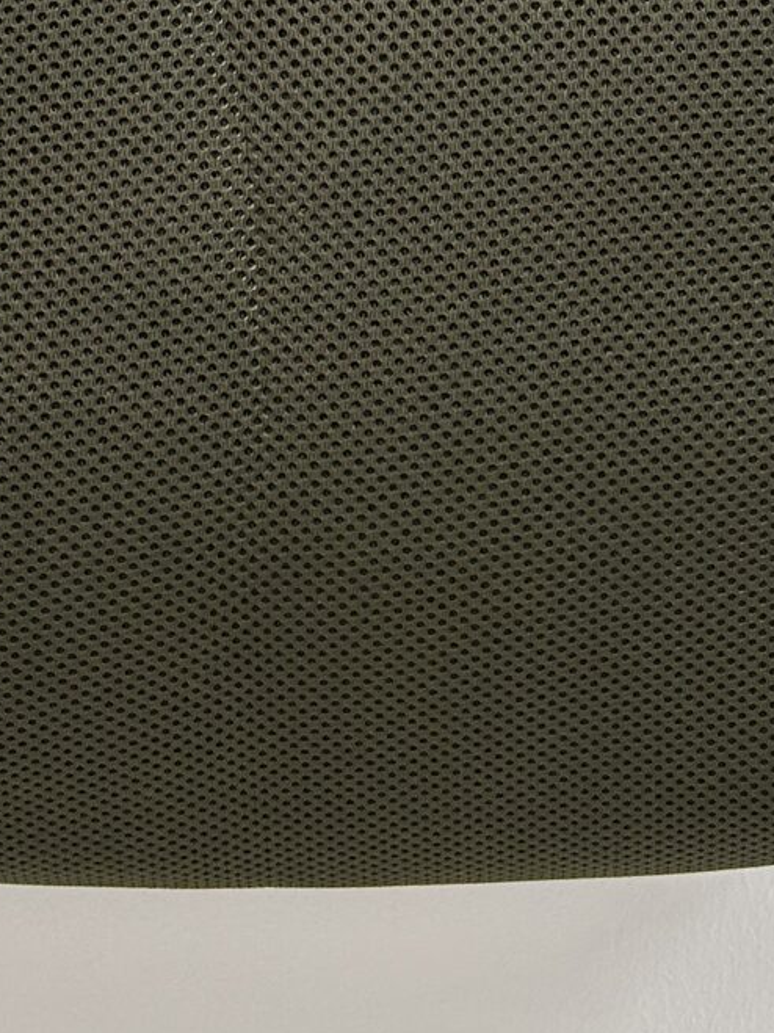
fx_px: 3012
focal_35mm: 101
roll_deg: +3.1
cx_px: 378
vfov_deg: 16.0
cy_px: -904
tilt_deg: -5.7
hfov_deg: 14.6
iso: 80
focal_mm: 5.7
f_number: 1.5
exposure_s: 1/121
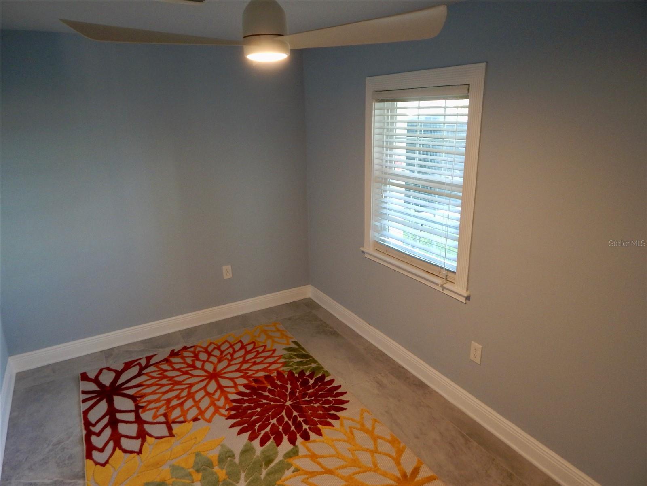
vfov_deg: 61.1
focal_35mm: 22
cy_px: 243
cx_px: 324
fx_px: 411
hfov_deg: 76.4
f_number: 3
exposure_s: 1/30
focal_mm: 4
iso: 140
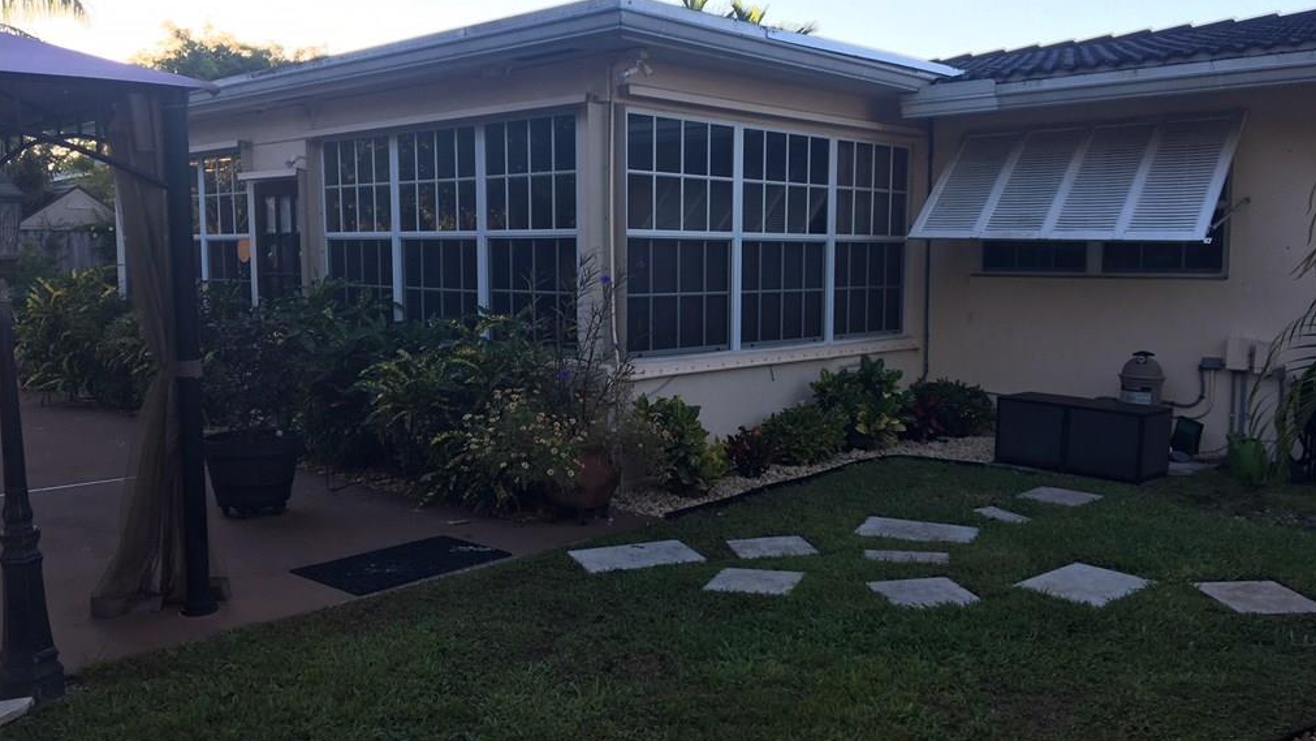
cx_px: 657
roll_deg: -0.1
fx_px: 1117
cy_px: 361
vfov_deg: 36.7
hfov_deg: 61.0
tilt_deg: -4.9
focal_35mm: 32
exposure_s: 1/218
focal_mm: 4.15
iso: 25
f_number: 2.2
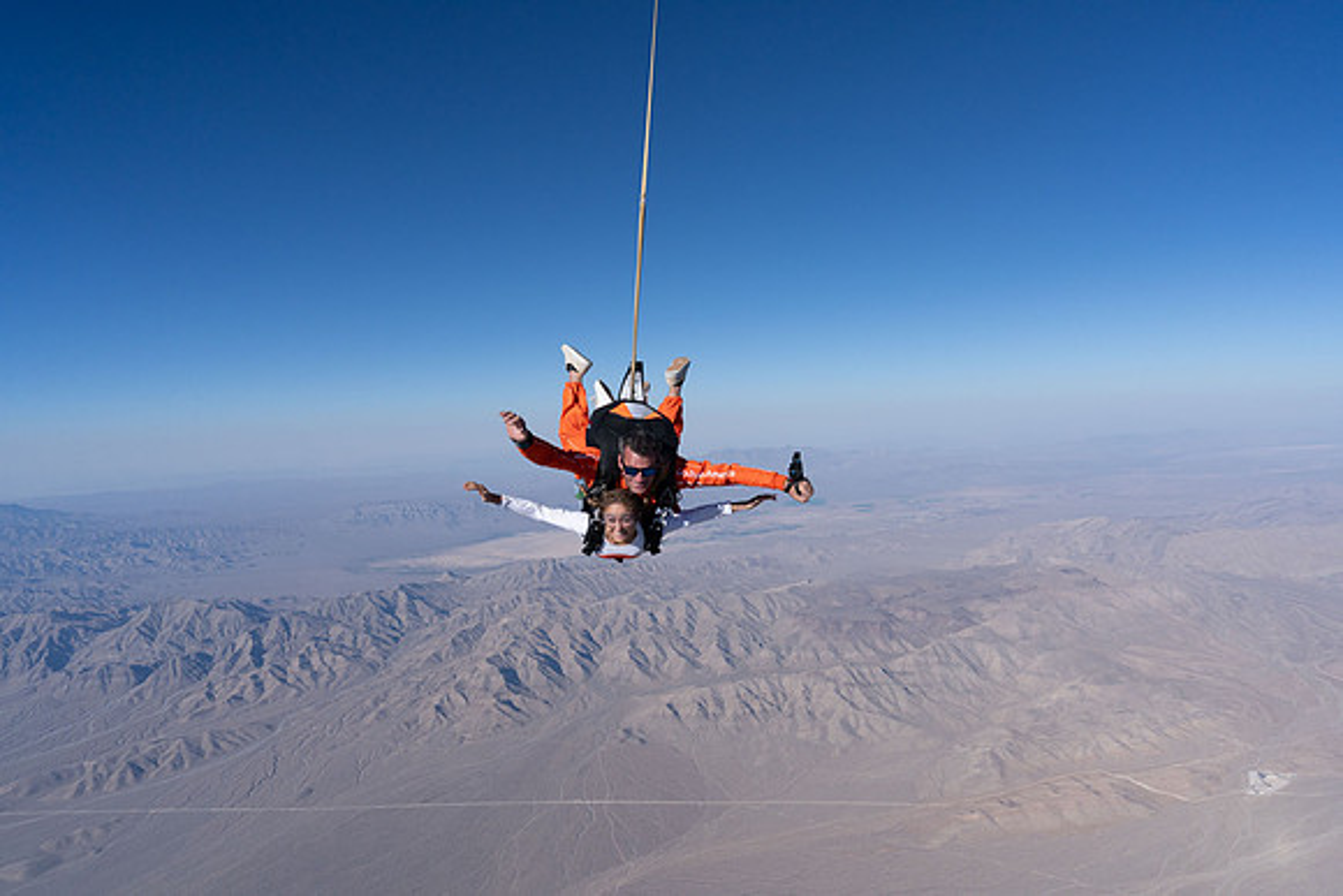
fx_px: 896
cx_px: 672
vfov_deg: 53.2
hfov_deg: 73.7
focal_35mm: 24
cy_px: 448
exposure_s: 1/2000
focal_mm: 24
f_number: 13
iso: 800
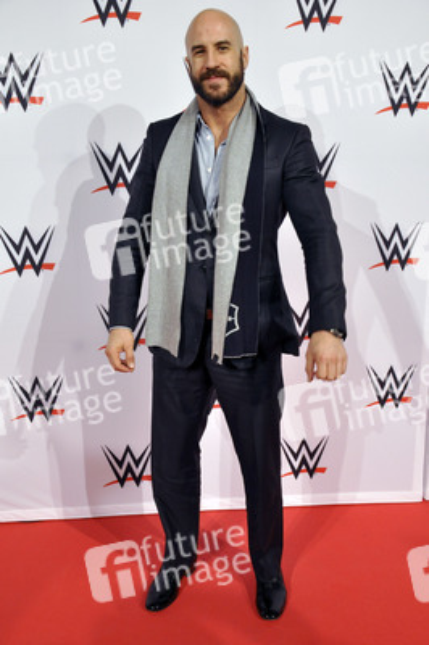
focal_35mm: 39
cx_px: 214
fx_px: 698
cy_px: 322
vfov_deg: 49.6
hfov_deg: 34.2
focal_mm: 26
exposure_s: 1/160
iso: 1000
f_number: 6.3
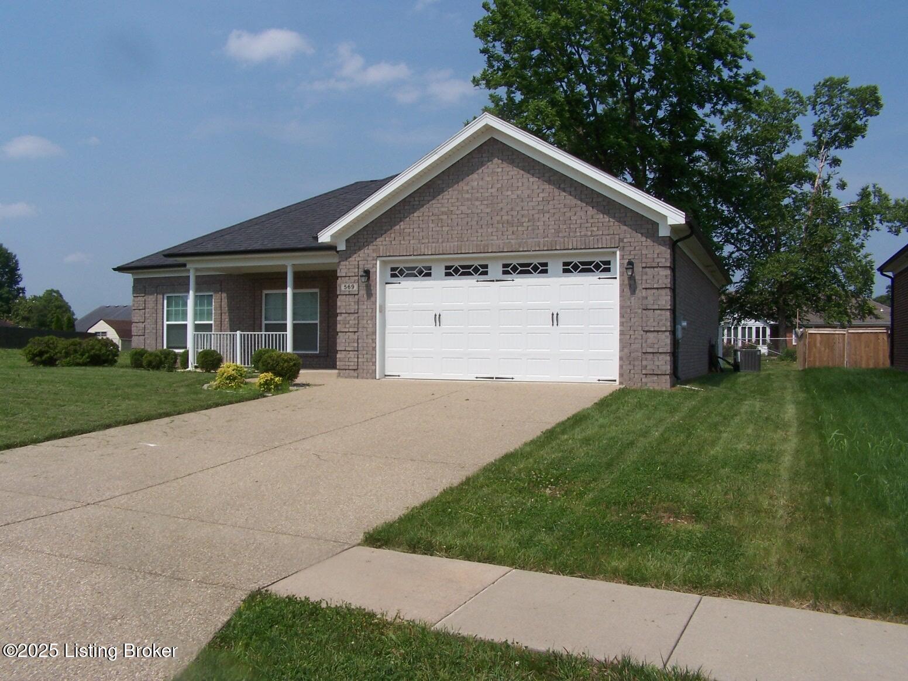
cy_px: 340
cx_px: 454
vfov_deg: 33.6
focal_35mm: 43
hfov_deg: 43.9
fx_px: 1128
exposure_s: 1/750
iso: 80
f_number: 5.6
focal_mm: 7.1
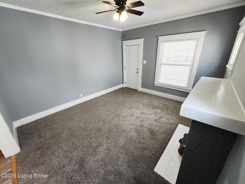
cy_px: 92
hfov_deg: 106.2
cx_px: 122
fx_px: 92
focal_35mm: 13
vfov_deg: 89.9
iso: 160
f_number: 2.2
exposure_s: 1/60
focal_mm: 2.2
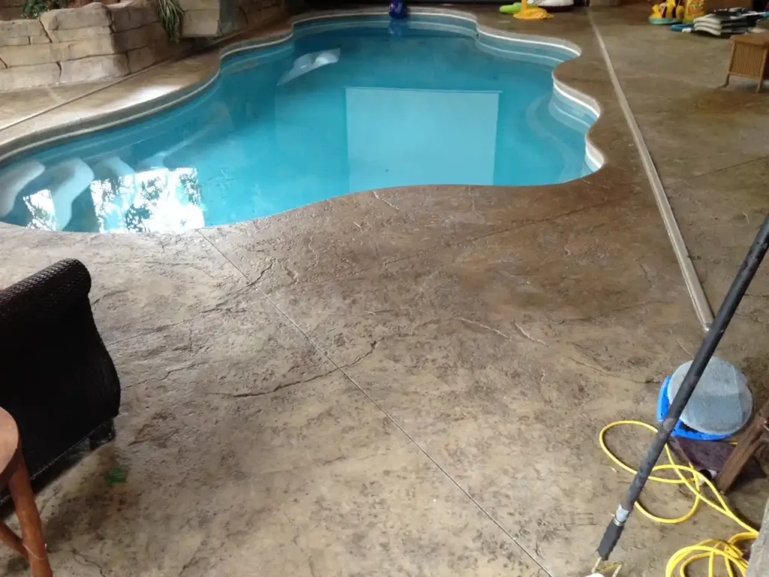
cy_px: 288
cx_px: 384
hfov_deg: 52.6
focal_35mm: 35
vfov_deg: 40.7
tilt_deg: -25.2
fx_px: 778
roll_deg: -0.1
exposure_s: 1/20
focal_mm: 4.28
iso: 160
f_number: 2.4
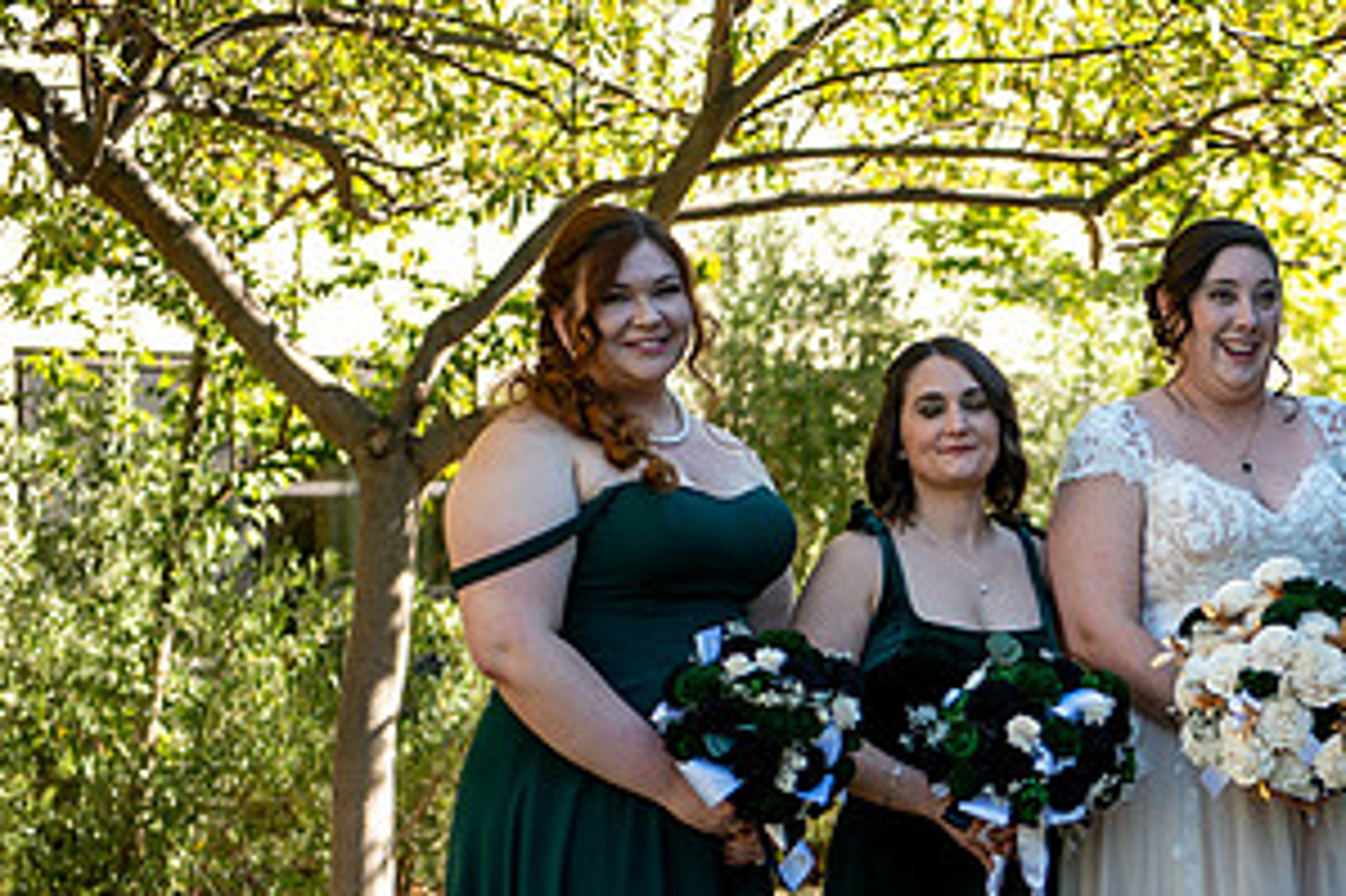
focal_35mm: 136
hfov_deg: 14.9
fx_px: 5082
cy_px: 727
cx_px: 1274
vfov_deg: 10.0
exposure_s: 1/1250
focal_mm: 70
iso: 400
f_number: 2.8
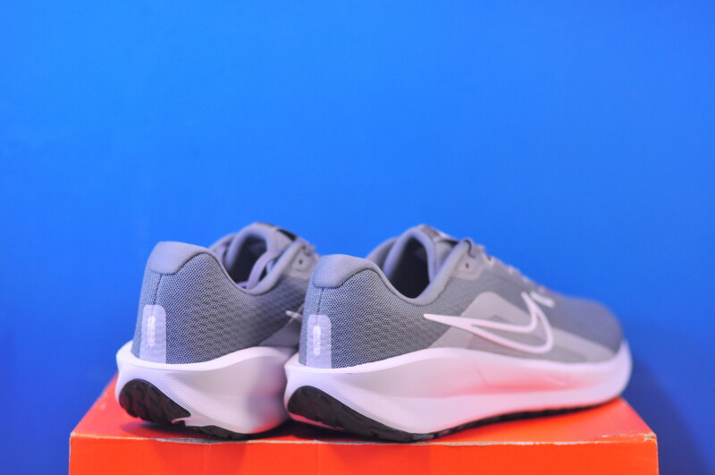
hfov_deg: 27.0
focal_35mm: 75
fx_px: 1487
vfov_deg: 18.1
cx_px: 358
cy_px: 238
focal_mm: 50
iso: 250
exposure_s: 1/320
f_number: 2.2
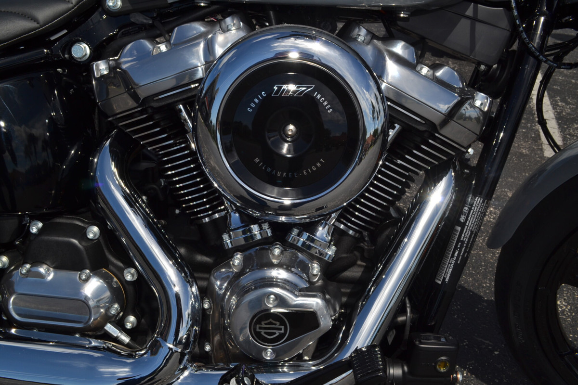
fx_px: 530
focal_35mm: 33
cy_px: 192
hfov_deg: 57.2
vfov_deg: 40.0
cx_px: 289
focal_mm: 22
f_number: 14
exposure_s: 1/200
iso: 100
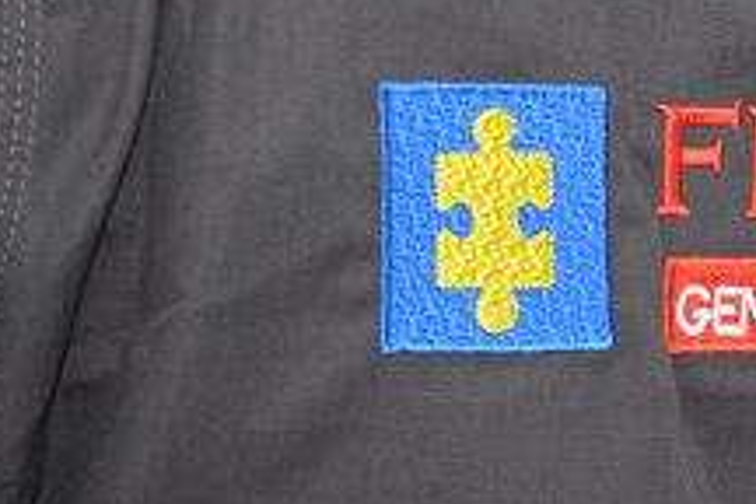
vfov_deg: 6.0
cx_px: 858
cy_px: 98
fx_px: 4817
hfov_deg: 8.9
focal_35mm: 229
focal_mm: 55
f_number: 5.6
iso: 1600
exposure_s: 1/60
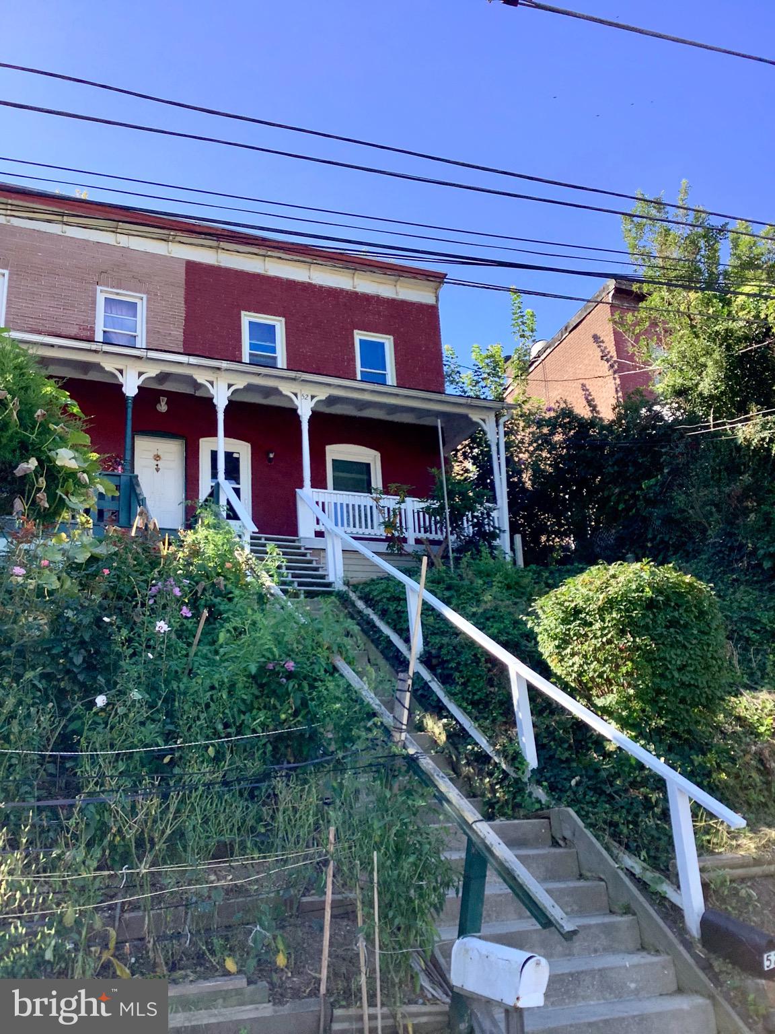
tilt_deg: +19.0
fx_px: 925
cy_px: 517
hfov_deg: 45.4
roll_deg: +2.6
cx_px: 388
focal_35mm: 31
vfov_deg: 58.4
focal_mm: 3.3
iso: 25
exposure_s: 1/367
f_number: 2.4
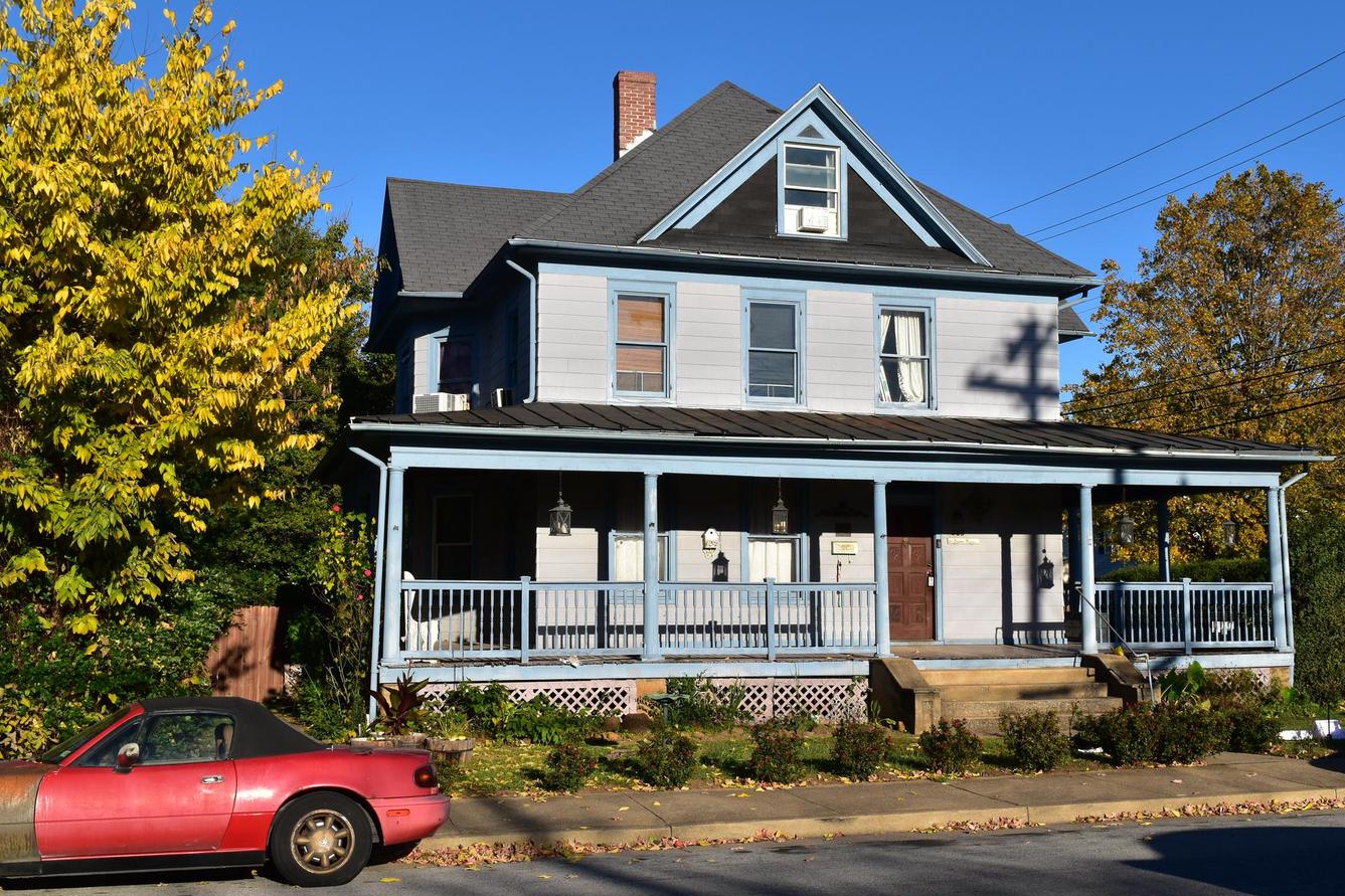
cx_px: 692
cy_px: 475
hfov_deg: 46.4
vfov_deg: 31.9
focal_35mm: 42
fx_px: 1569
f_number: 11
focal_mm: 26
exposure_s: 1/500
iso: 280
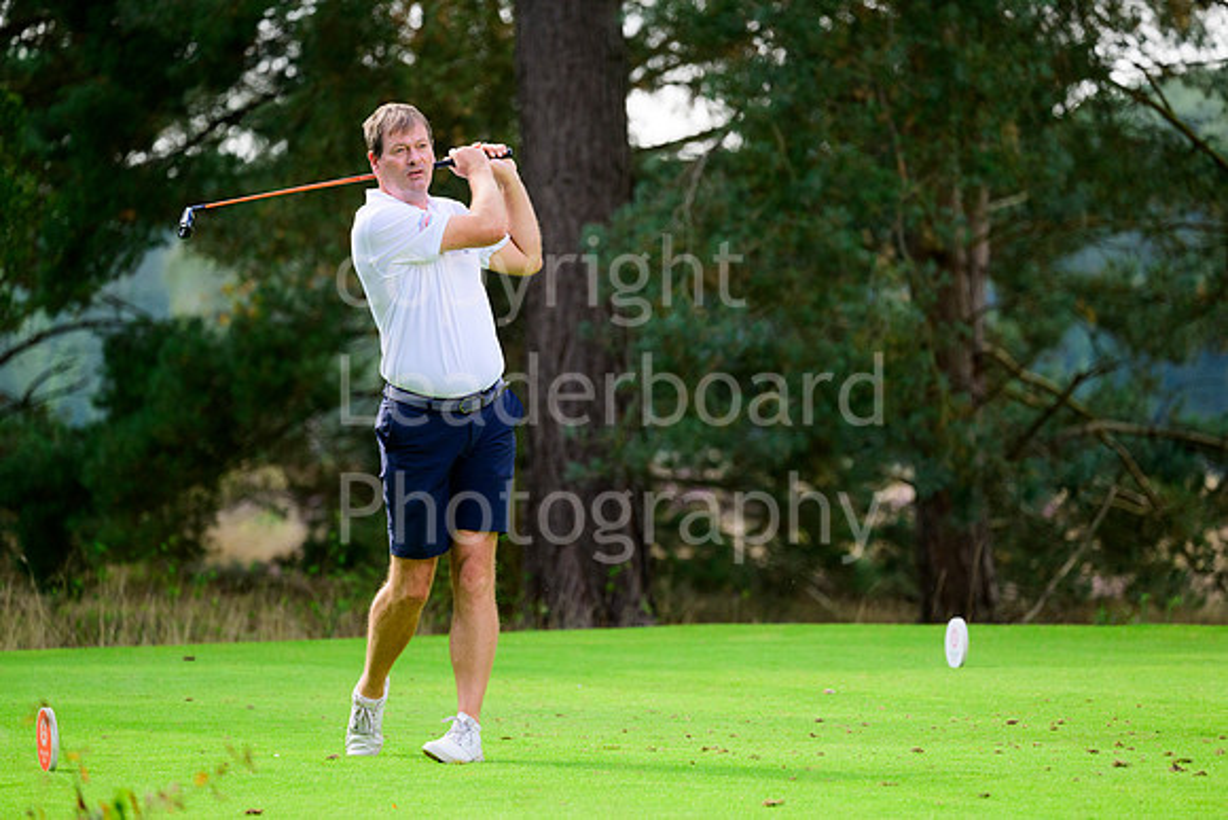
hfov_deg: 7.4
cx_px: 614
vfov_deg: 4.9
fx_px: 9553
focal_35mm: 280
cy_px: 410
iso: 1250
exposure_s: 1/1600
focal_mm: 280
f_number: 5.6
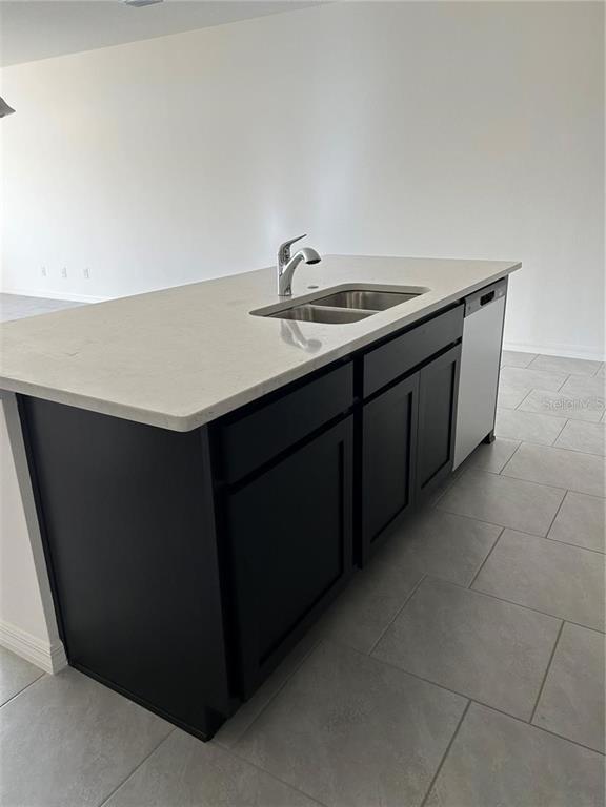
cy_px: 404
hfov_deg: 53.1
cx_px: 303
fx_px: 607
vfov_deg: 67.3
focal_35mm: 26
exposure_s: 1/121
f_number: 1.5
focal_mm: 5.7
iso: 64
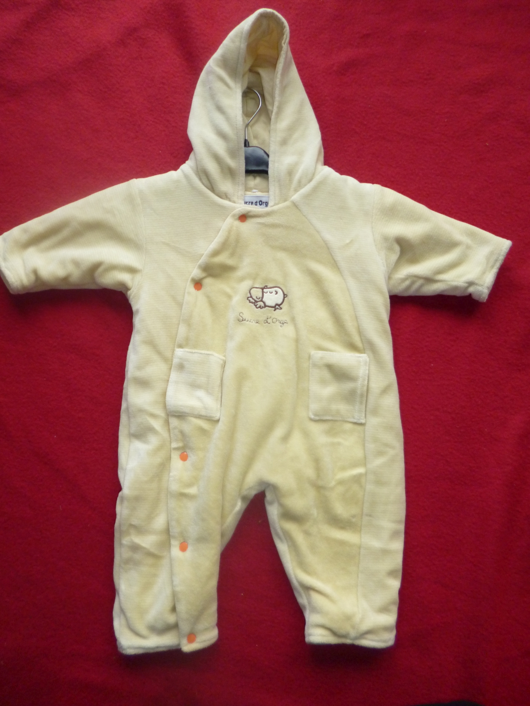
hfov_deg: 56.8
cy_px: 353
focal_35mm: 24
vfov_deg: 71.6
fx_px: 490
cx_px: 265
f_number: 2.5
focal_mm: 4.3
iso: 200
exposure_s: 1/125
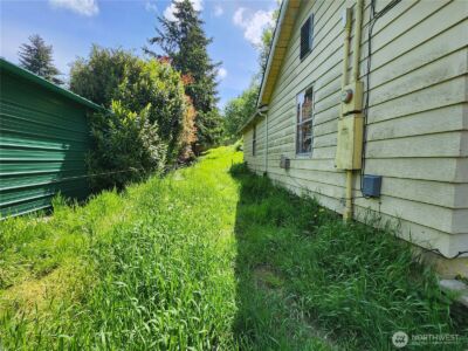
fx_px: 176
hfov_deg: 106.2
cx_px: 234
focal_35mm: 13
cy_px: 176
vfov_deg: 89.9
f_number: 2.2
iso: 50
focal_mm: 2.2
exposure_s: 1/1053
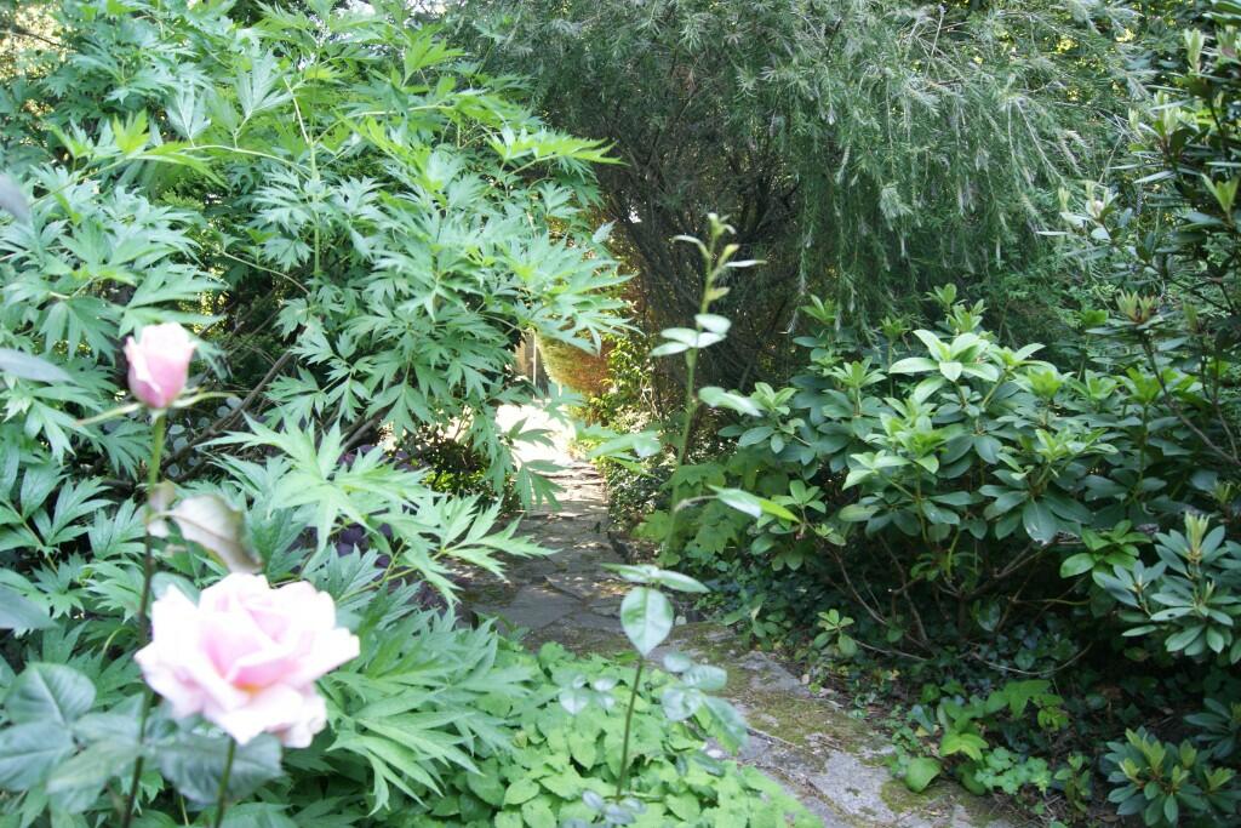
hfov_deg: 67.4
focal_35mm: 27
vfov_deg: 47.9
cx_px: 620
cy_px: 414
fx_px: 931
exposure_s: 1/50
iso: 400
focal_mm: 18
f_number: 5
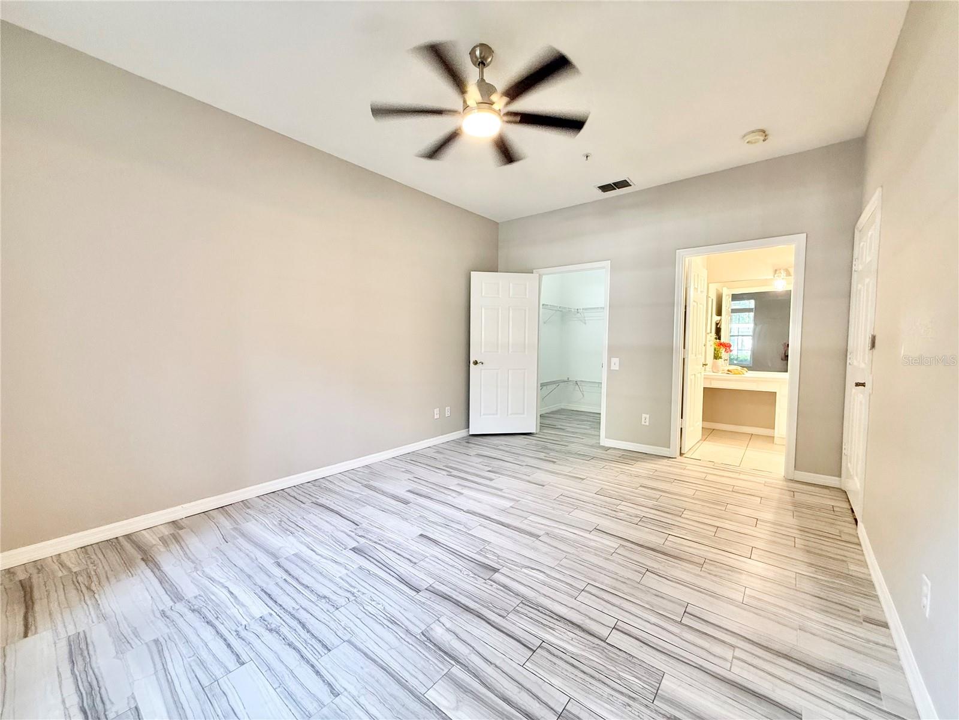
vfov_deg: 85.7
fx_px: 388
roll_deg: -0.4
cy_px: 360
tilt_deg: -2.8
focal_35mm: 14
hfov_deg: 102.1
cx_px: 480
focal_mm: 2.22
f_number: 2.2
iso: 200
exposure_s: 1/60
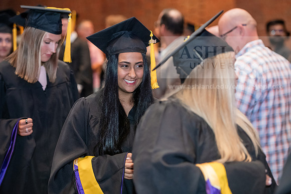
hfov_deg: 18.6
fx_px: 889
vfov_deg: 12.5
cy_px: 97
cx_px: 146
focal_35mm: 110
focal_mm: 110
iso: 3200
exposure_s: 1/200
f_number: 3.2
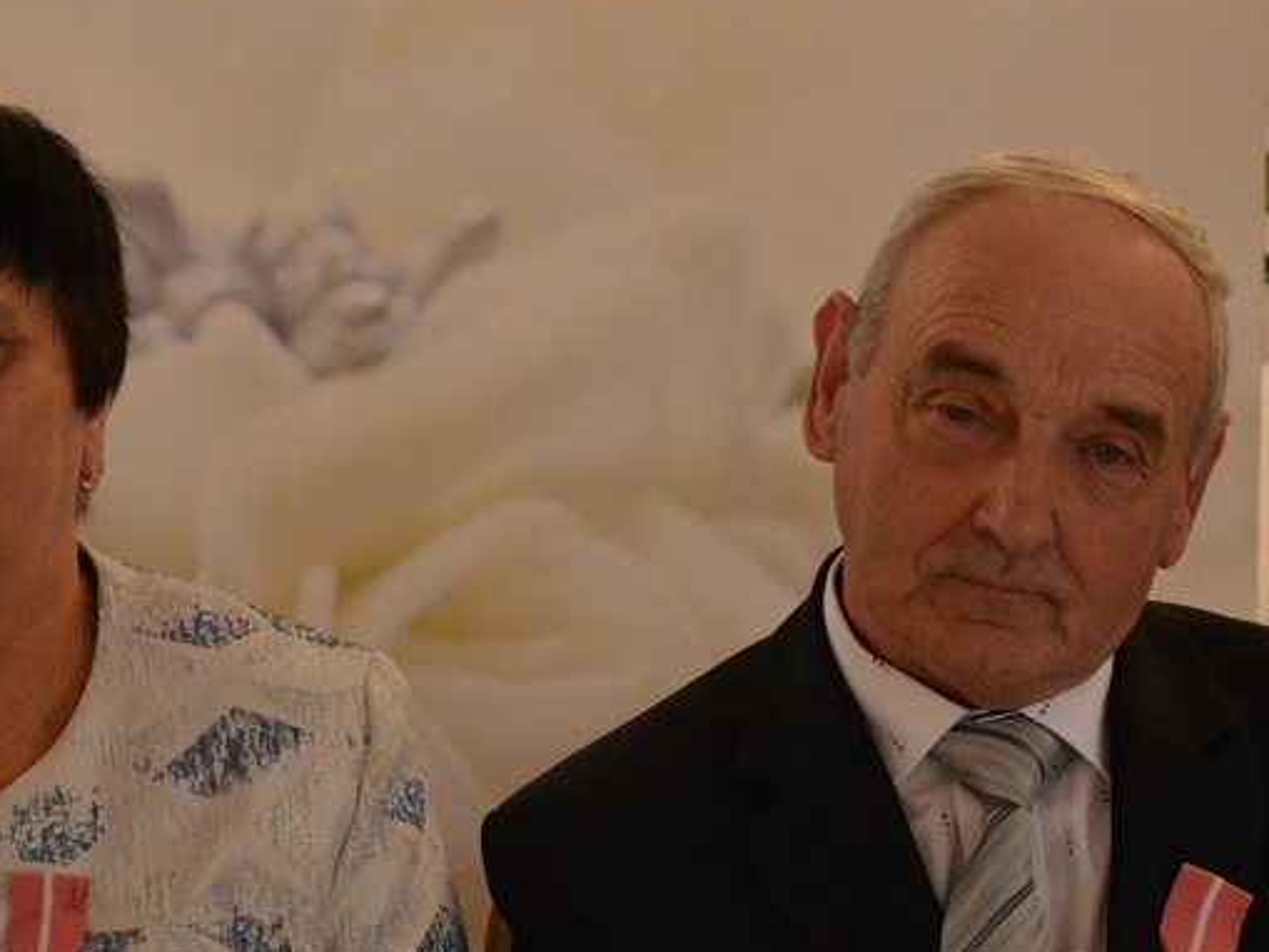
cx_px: 511
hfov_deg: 14.5
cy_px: 486
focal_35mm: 136
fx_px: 4987
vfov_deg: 10.9
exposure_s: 1/60
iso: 1400
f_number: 4.5
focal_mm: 40
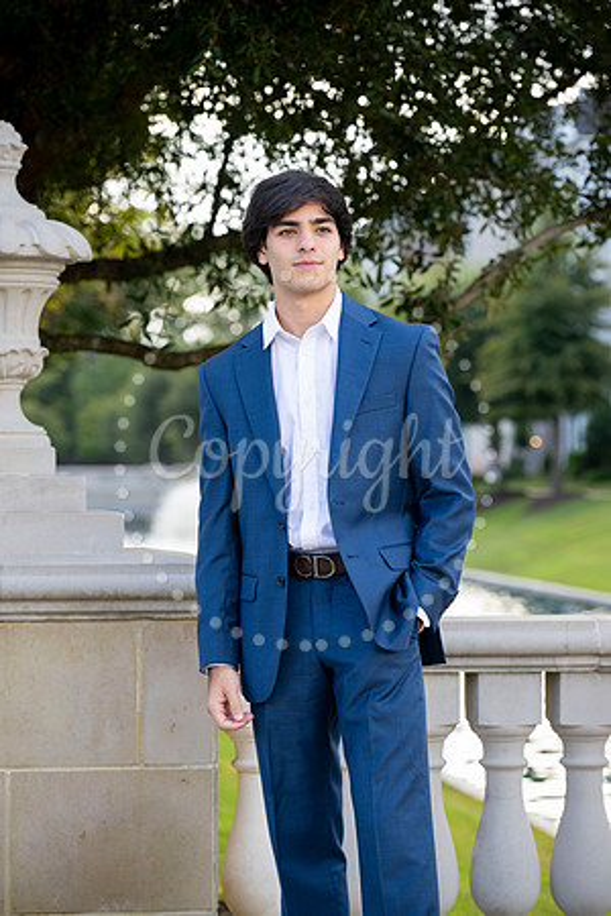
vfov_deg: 17.1
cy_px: 458
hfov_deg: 11.4
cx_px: 306
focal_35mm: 120
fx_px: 3055
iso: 250
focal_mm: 120
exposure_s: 1/200
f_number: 5
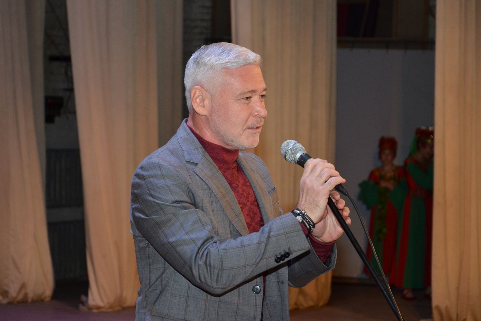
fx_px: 1503
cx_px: 240
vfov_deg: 12.2
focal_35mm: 112
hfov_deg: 18.2
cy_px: 160
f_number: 5.3
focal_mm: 75
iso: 1000
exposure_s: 1/200
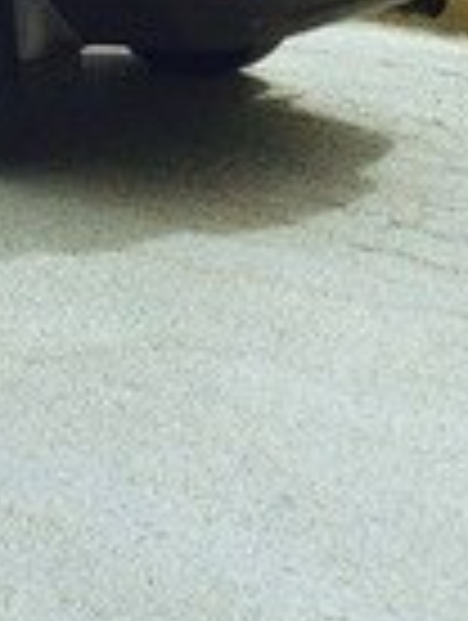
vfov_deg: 17.1
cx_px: -122
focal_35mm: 104
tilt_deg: -3.4
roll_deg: +0.8
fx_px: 1869
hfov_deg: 13.8
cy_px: -310
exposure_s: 1/3731
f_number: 2.2
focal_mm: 4.15
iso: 32
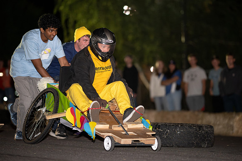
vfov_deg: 11.4
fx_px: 805
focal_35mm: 120
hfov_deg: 17.1
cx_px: 127
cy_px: 79
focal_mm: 105
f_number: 1.4
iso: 2500
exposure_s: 1/640
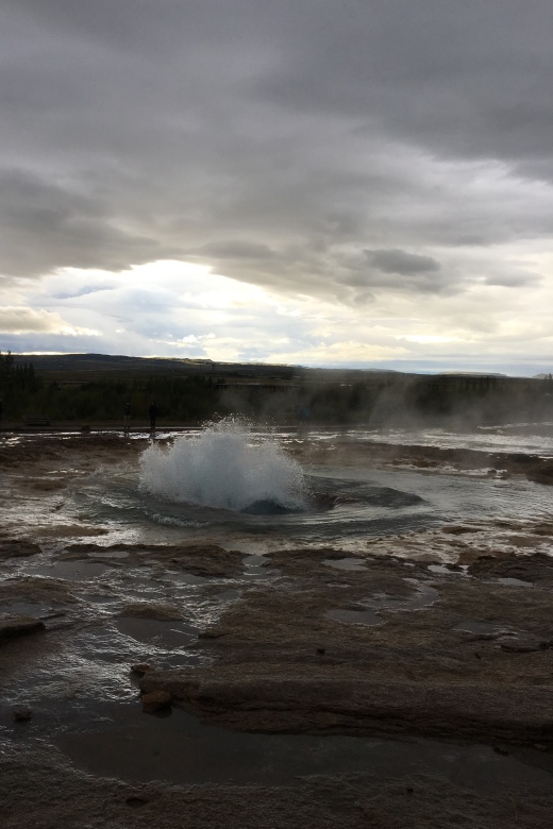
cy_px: 415
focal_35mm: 33
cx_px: 216
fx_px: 760
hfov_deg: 39.8
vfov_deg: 57.2
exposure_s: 1/591
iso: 25
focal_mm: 4.15
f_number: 2.2
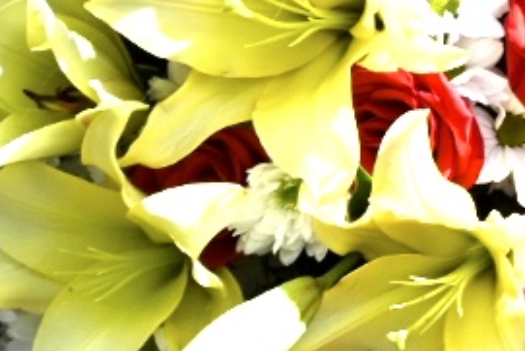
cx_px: 1418
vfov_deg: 5.9
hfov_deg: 7.9
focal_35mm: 233
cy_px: -48
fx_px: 3400
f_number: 9
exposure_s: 1/320
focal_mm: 39
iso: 100
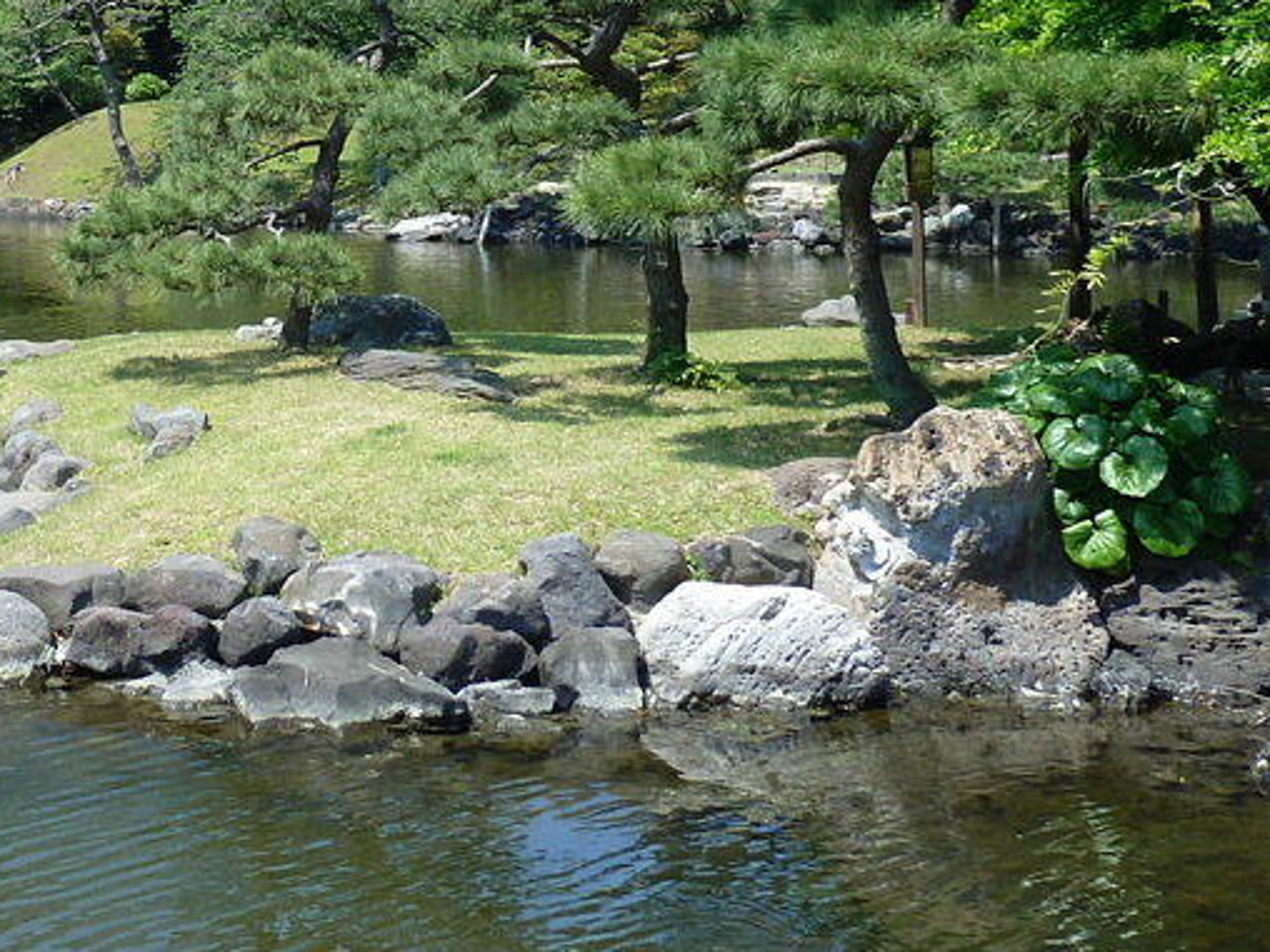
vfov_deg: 24.3
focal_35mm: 59
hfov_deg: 30.6
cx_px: 25
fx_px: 2165
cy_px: 142
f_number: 4
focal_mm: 4.1
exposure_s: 1/250
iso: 80
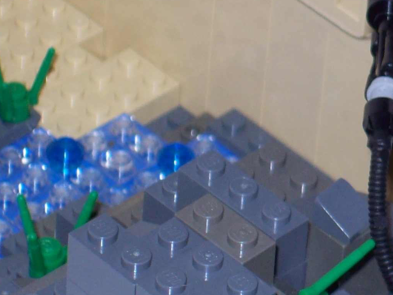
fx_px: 3416
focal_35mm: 301
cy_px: 49
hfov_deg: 6.5
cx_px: 537
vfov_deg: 4.9
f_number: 4.8
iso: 80
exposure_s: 1/90.8
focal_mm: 18
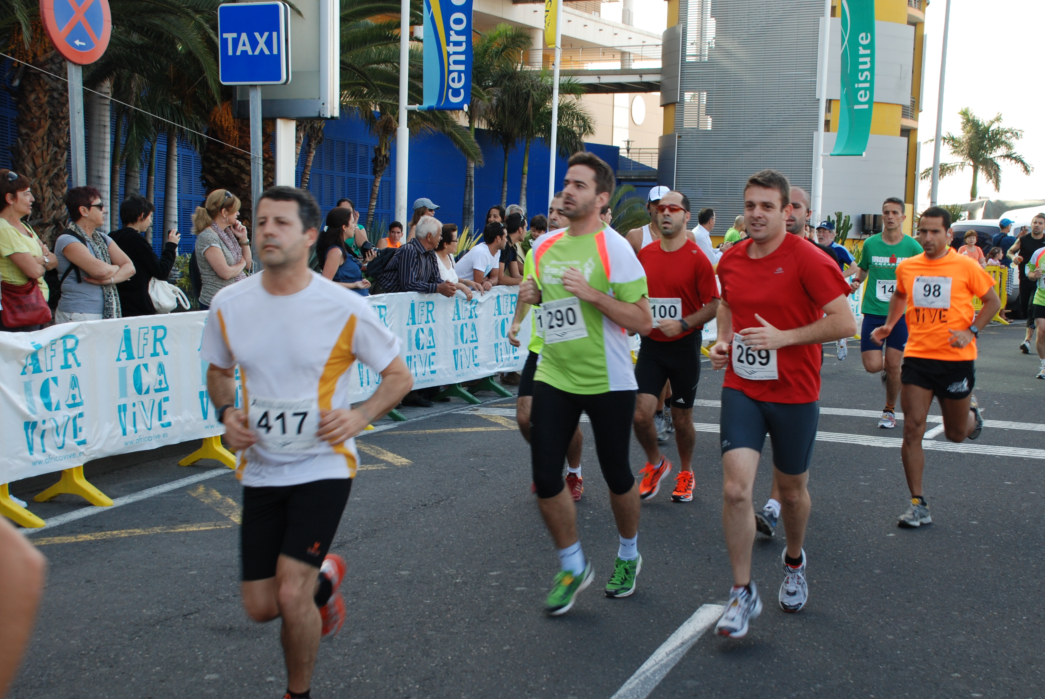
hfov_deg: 39.5
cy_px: 401
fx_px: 1453
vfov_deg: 27.0
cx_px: 586
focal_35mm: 50
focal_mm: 28
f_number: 5.6
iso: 200
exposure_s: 1/125
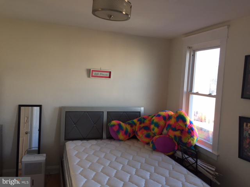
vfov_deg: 48.2
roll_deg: -2.0
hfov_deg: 61.7
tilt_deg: -5.2
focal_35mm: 29
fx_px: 209
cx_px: 125
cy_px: 94
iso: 50
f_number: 2.2
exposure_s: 1/120
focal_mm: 4.15
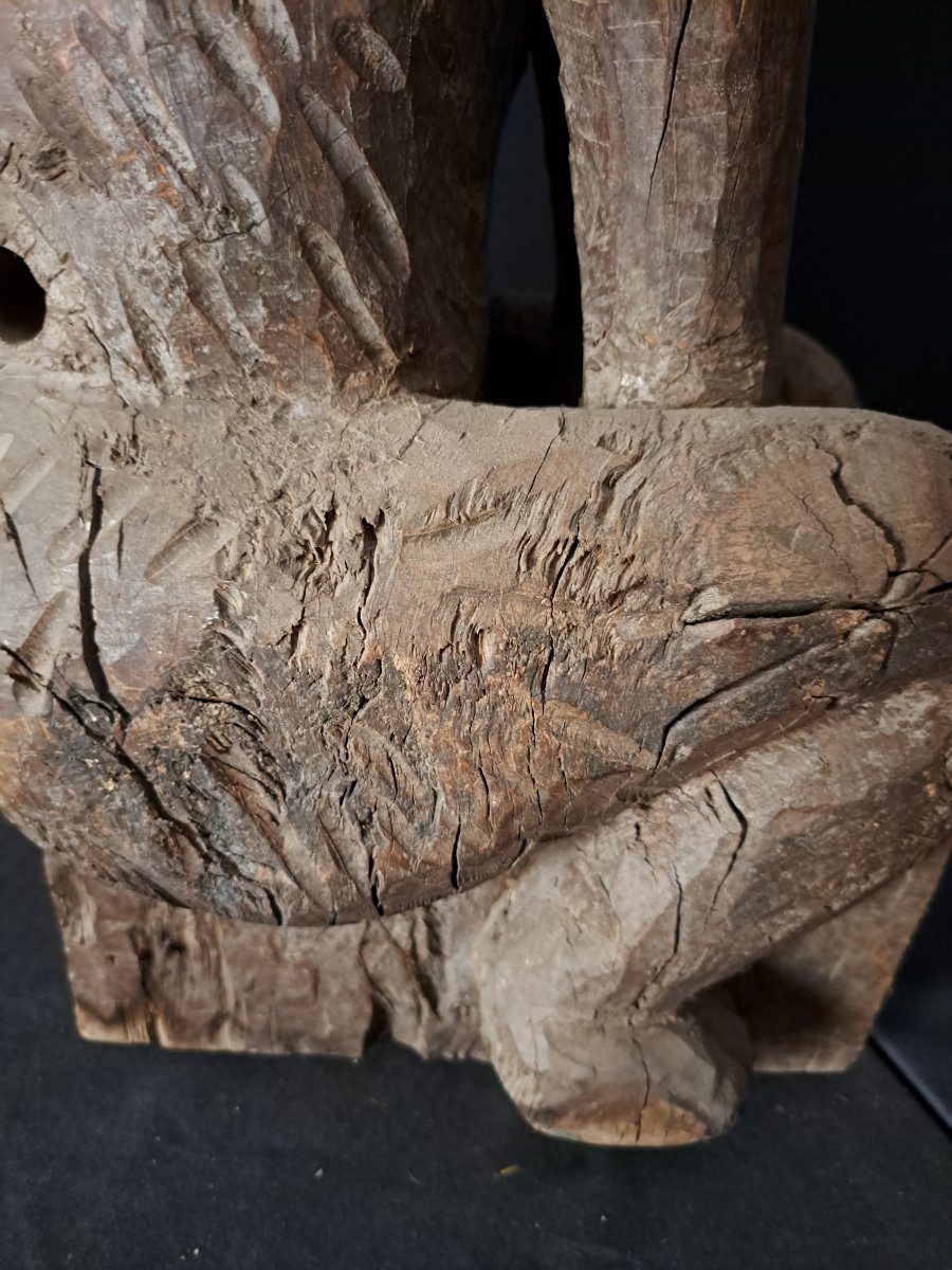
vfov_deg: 71.6
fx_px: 880
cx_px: 476
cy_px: 635
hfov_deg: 56.8
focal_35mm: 24
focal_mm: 5.23
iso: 800
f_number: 1.8
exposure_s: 1/20
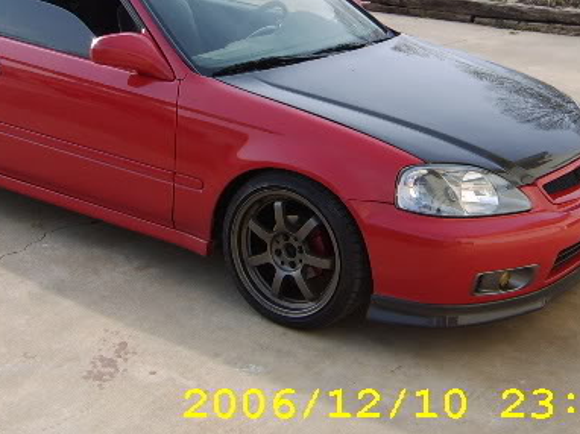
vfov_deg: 27.5
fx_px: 871
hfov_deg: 36.5
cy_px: 97
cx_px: 200
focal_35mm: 52
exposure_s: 1/148
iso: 71
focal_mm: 8.13
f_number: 5.6
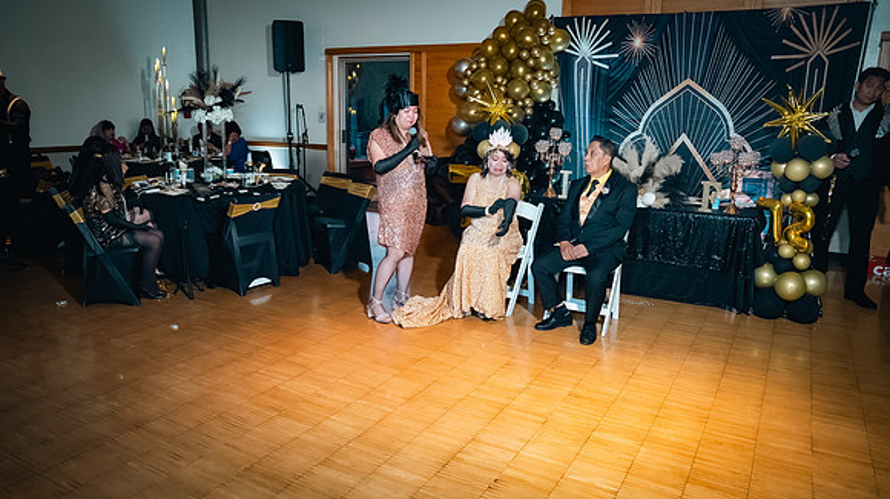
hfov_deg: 71.5
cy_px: 250
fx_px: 618
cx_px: 445
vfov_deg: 44.0
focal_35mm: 26
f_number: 2.8
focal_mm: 25
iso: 2000
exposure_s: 1/125
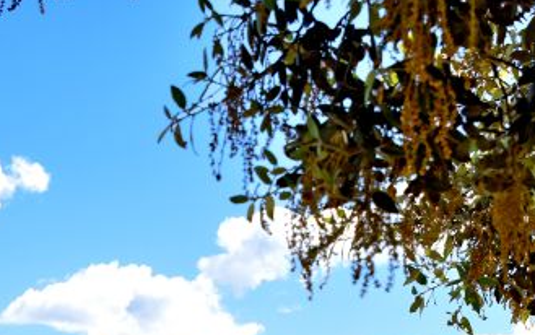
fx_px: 1663
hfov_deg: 18.2
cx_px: 192
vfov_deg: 10.9
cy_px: 550
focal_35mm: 114
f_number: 9
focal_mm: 24
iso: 200
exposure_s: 1/320
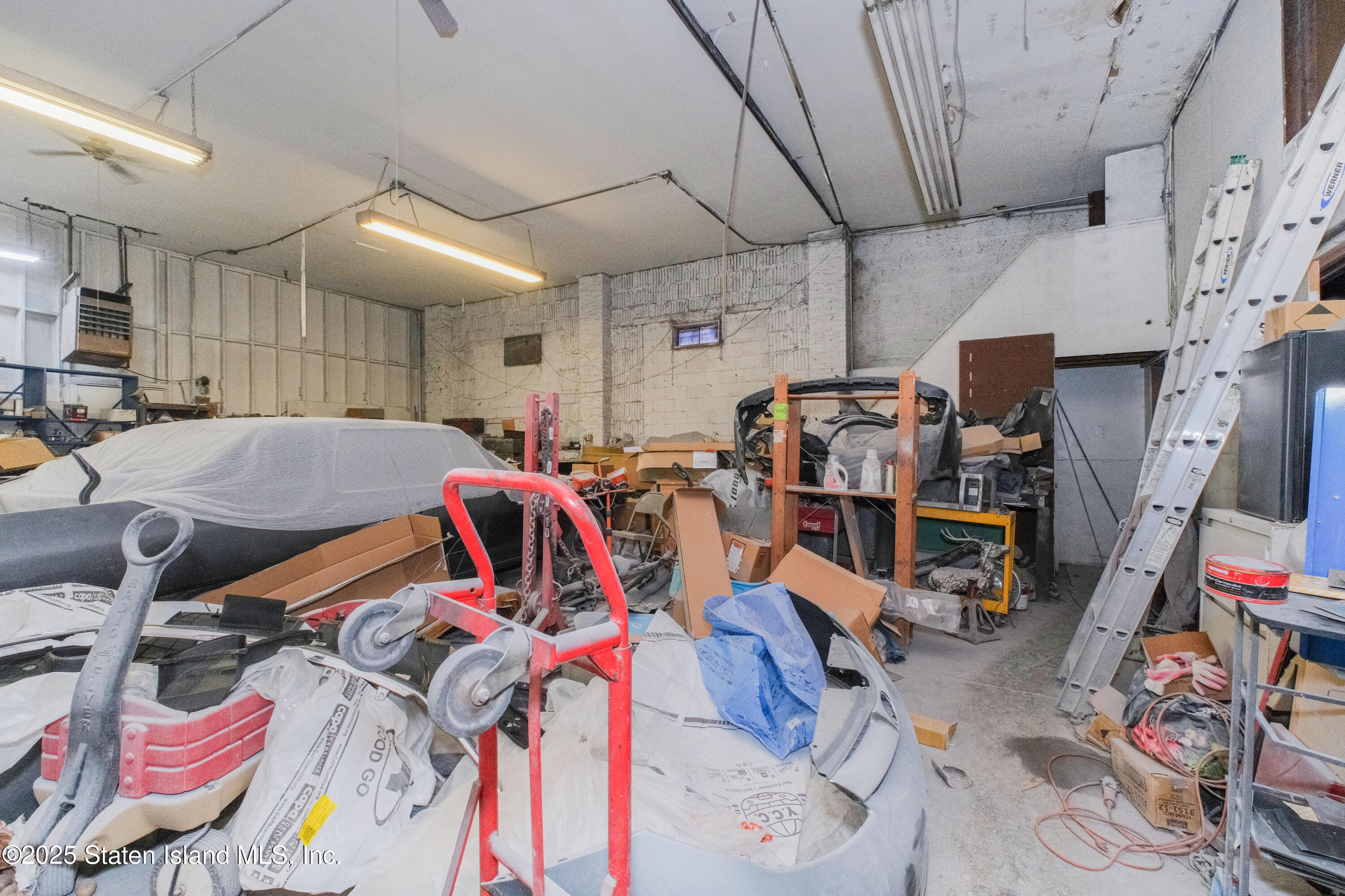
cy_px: 448
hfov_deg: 100.4
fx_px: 560
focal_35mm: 15
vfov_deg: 77.3
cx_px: 672
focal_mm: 10
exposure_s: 1/60
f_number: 10
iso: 1600
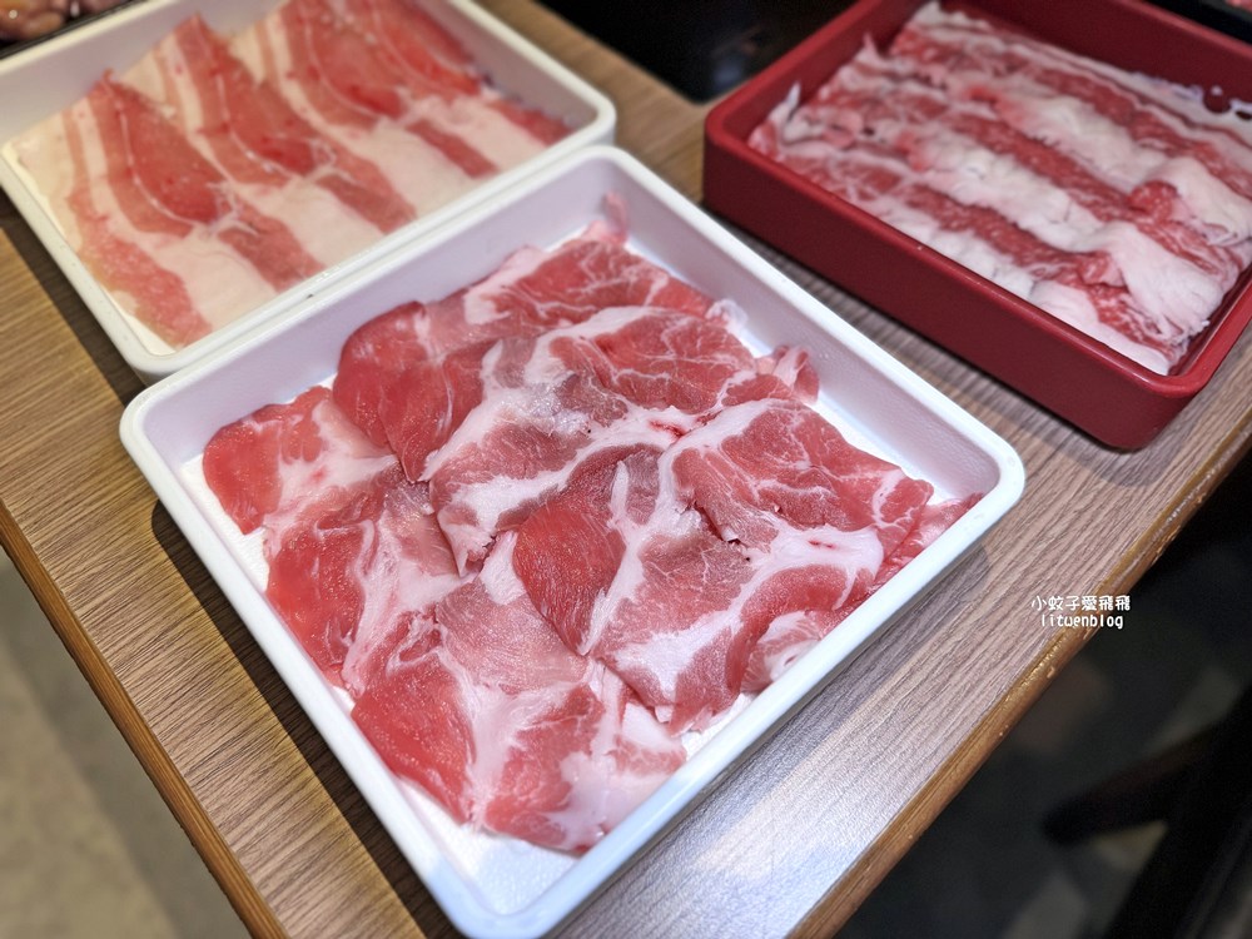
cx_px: 626
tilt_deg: -57.2
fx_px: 868
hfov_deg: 71.6
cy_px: 470
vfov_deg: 56.8
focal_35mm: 24
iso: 100
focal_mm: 6.76
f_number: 1.78
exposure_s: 1/120
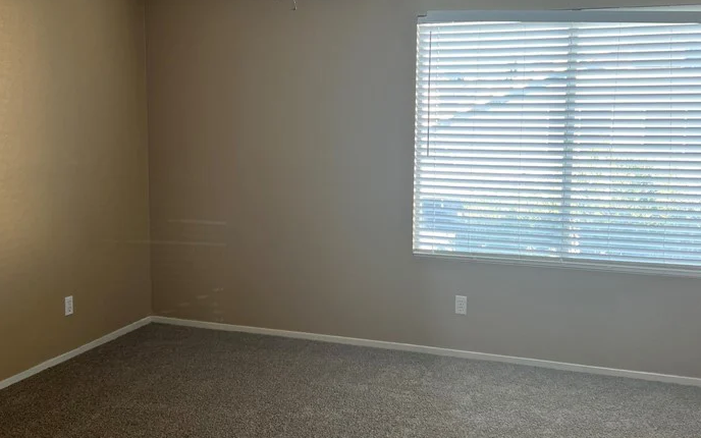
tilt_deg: -7.2
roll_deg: -0.1
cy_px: 199
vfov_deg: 31.2
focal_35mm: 41
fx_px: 783
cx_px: 322
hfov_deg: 48.2
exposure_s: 1/120
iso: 80
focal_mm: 5.7
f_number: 1.5
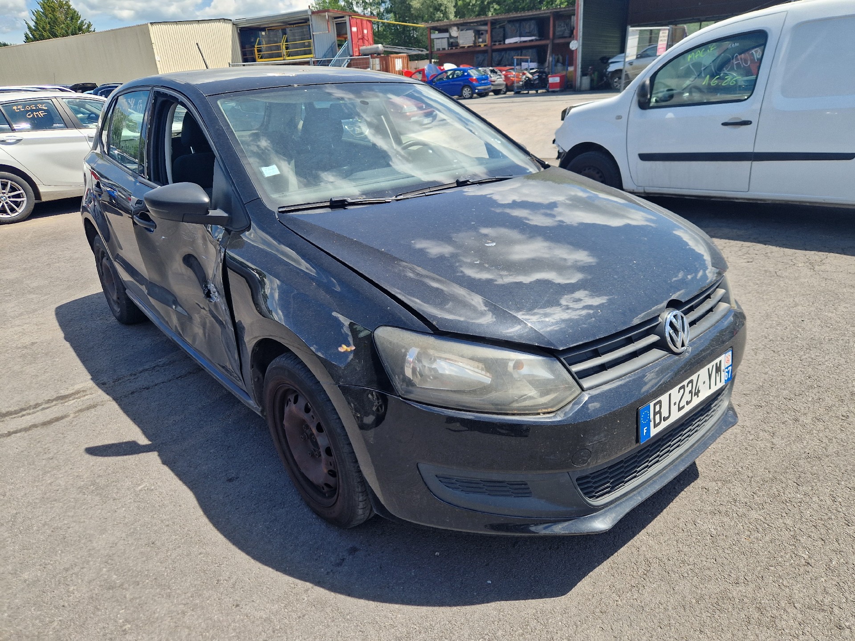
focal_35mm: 23
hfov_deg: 73.9
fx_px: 568
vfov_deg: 58.9
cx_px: 428
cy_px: 320
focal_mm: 5.4
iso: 50
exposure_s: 1/833
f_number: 1.8
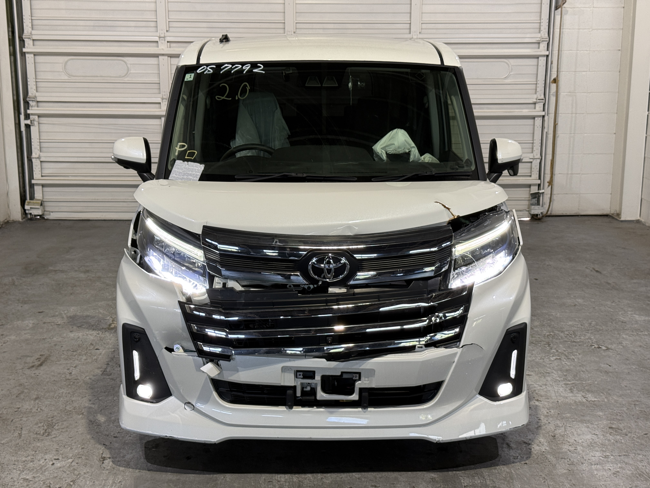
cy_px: 244
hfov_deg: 39.7
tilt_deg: -11.7
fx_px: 901
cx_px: 325
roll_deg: -0.3
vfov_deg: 30.3
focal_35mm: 48
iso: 64
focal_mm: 6.76
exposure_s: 1/60
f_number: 1.78
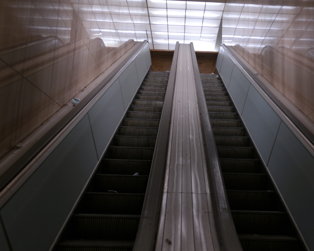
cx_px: 192
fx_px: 353
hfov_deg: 47.6
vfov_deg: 39.1
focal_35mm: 38
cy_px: 124
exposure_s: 1/40
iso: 400
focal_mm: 22
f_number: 3.5
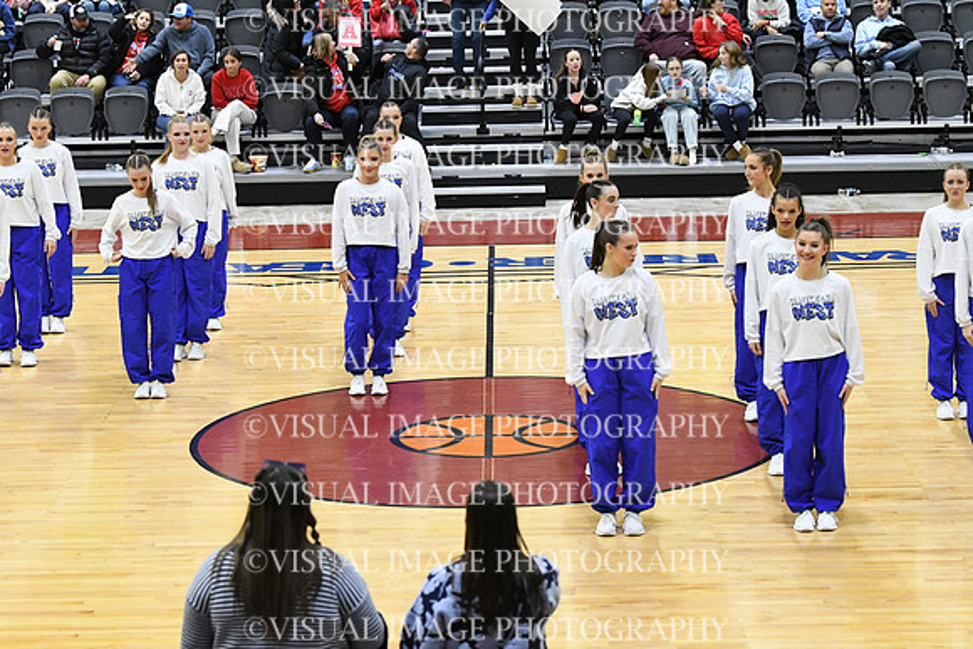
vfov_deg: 13.0
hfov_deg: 19.5
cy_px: 324
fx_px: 2838
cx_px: 486
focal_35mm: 105
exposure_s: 1/250
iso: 4000
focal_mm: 70
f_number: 4
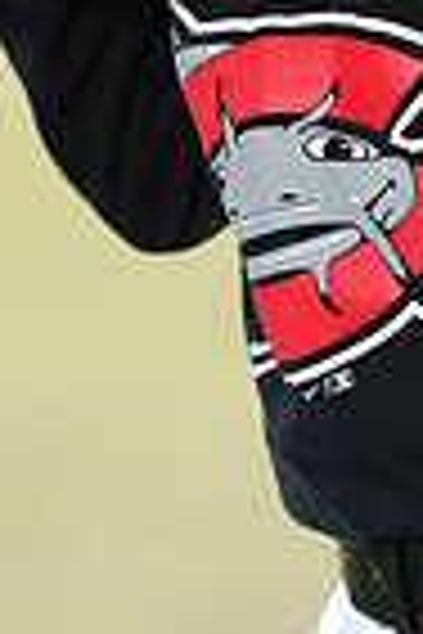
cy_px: -220
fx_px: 14504
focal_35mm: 823
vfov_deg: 2.5
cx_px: 434
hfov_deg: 1.7
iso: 64
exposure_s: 1/250
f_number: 4.5
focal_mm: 200
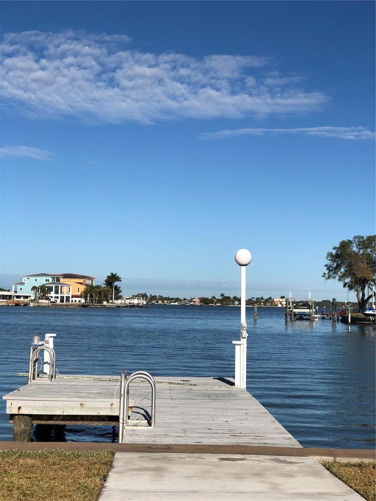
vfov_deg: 33.8
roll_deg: -1.3
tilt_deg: +3.4
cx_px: 188
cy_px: 250
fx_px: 826
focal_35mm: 57
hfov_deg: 25.7
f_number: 2.8
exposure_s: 1/1499
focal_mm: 6.6
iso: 20
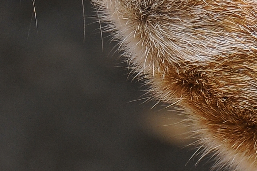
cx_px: 400
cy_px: -6
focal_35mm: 1280
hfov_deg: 1.6
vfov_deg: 1.1
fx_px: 9123
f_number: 8
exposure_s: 1/250
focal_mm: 140
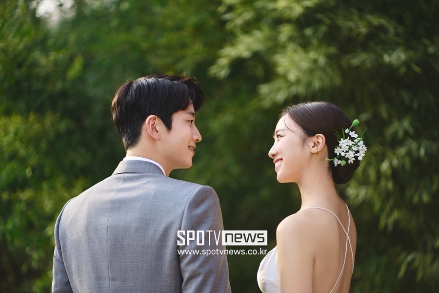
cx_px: 220
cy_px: 146
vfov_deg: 16.1
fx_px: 1036
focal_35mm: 85
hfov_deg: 23.9
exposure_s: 1/500
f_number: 1.8
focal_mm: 85
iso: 100
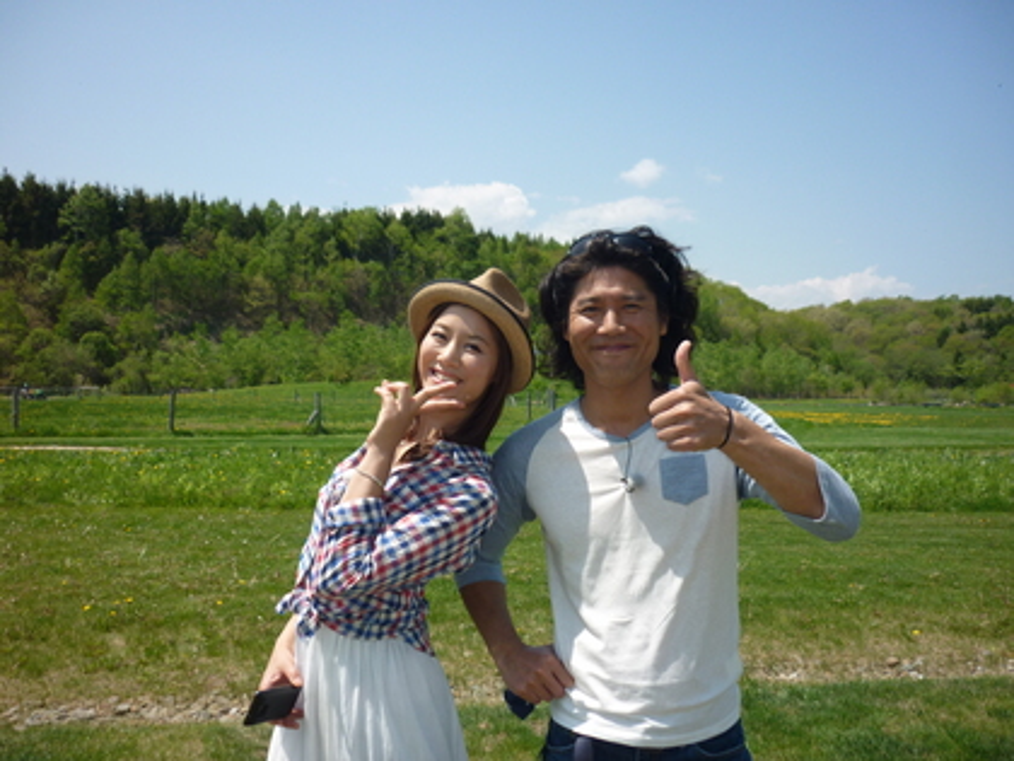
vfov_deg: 42.9
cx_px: 507
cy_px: 380
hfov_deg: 55.4
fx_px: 967
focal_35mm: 33
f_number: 8
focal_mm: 5.5
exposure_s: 1/200
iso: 100
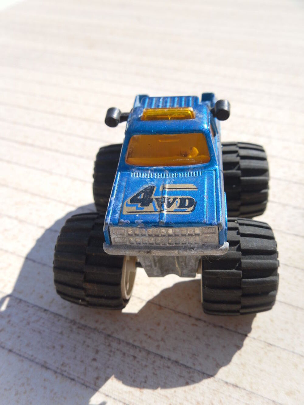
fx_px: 410
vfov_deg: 52.6
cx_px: 152
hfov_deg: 40.7
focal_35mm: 35
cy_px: 202
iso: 80
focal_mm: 6.3
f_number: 8.2
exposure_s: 1/139
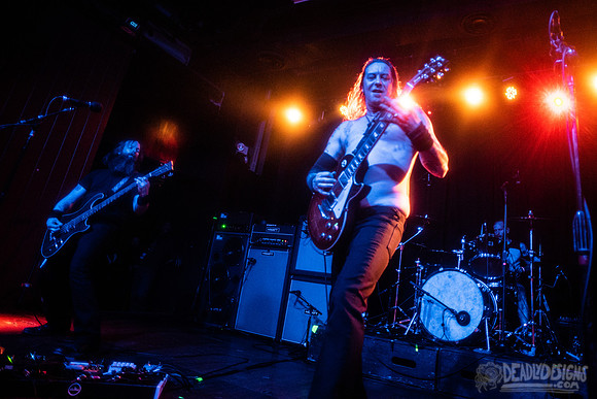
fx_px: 384
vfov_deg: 54.6
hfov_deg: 75.2
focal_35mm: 23
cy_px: 168
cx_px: 345
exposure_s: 1/160
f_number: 3.2
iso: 3200
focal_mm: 20
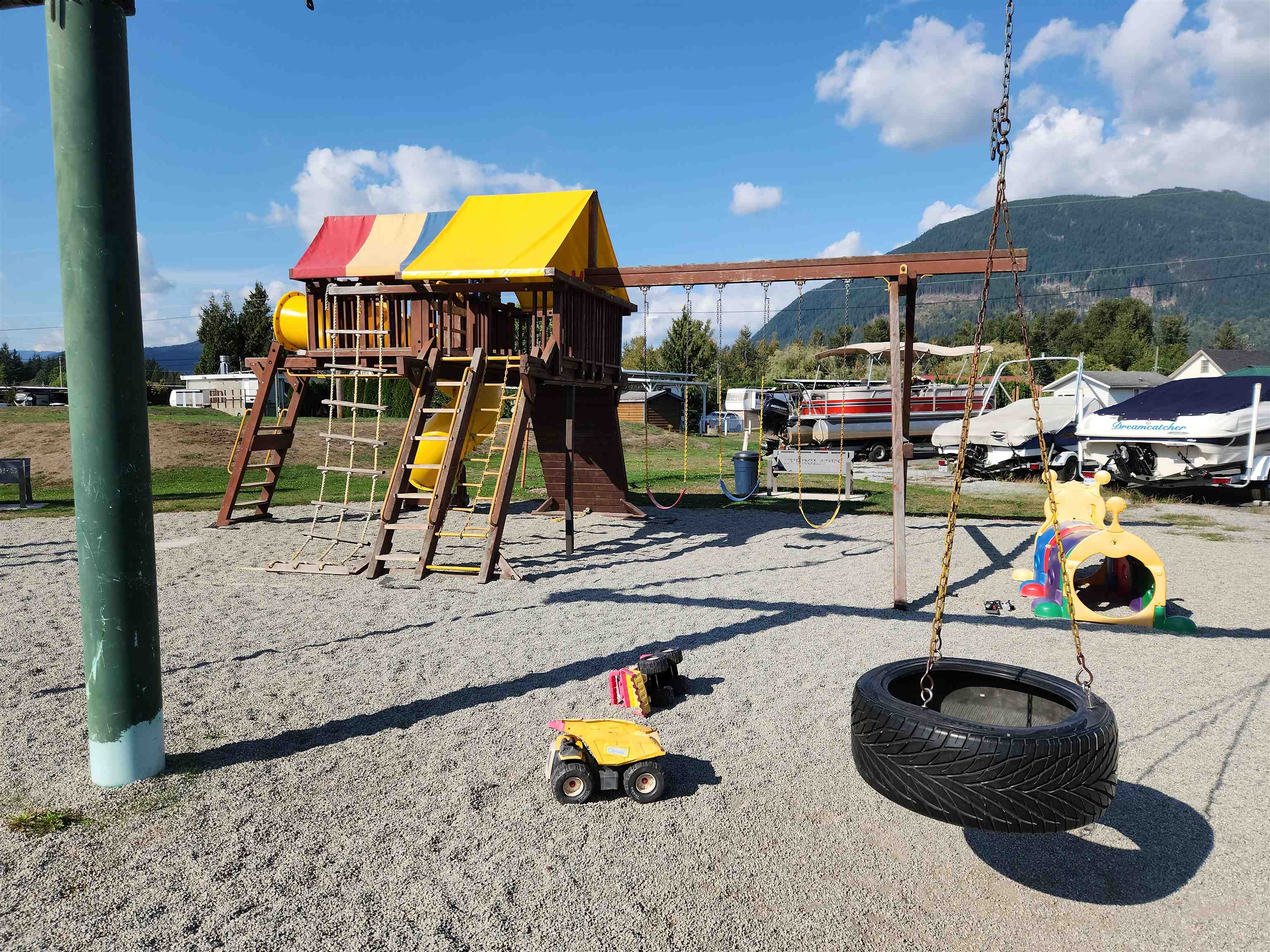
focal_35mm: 23
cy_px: 476
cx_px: 635
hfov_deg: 73.9
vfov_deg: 58.9
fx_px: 844
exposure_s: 1/1737
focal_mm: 5.4
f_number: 1.8
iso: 20
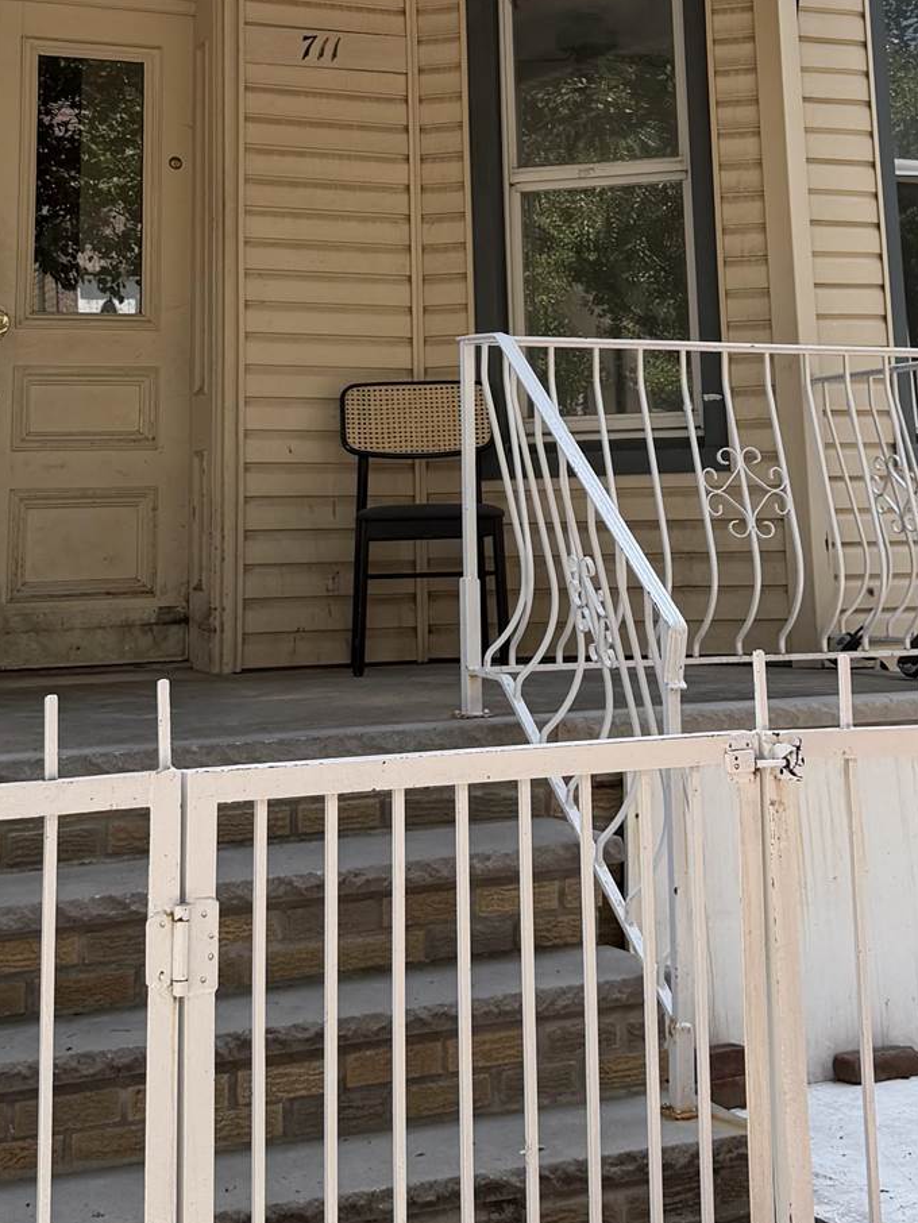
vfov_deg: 30.0
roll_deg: +1.1
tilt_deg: +12.3
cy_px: 77
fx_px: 2156
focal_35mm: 61
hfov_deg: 24.0
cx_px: 490
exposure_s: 1/813
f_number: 1.78
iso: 100
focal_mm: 6.76
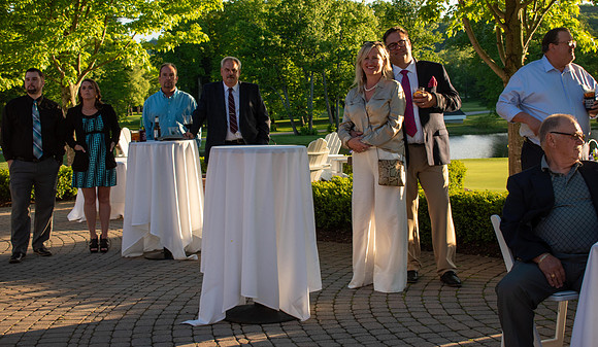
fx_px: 897
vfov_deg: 21.9
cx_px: 299
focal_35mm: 56
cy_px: 148
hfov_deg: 36.9
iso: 100
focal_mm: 36
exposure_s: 1/125
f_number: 5.6
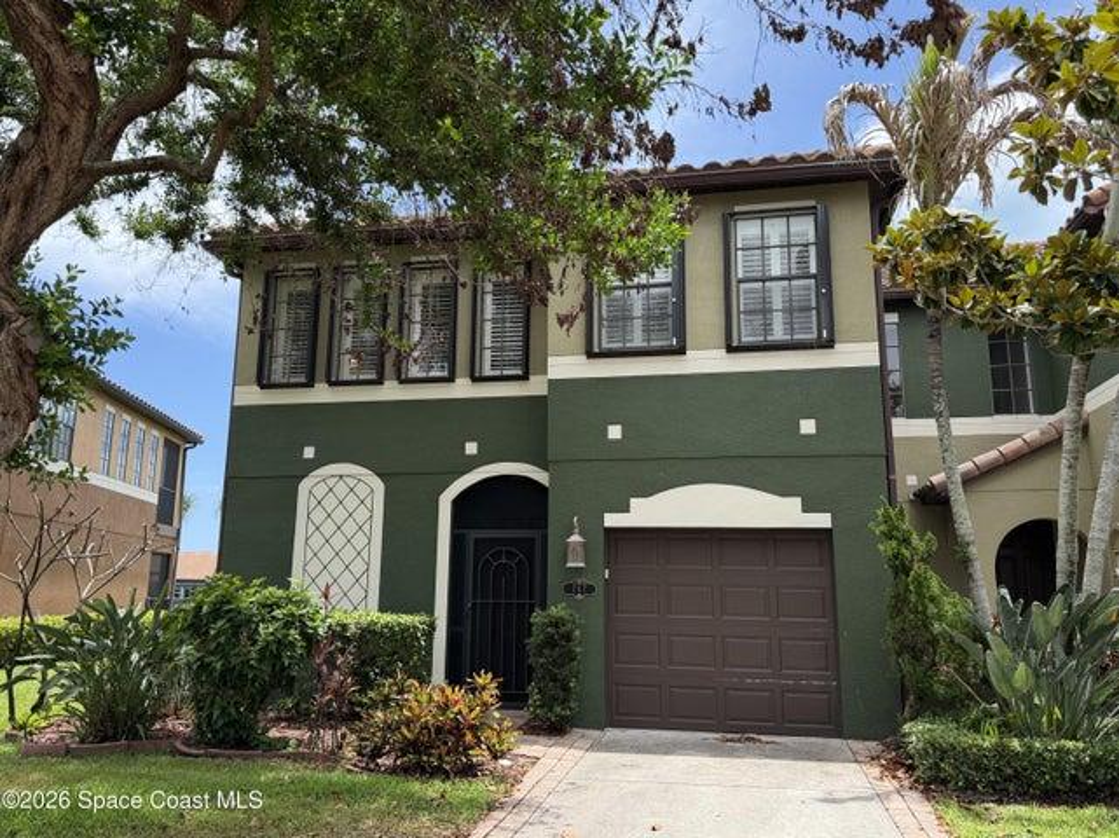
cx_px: 560
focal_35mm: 24
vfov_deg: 56.8
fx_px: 775
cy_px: 419
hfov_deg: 71.6
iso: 100
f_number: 1.78
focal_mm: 6.76
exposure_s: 1/2907
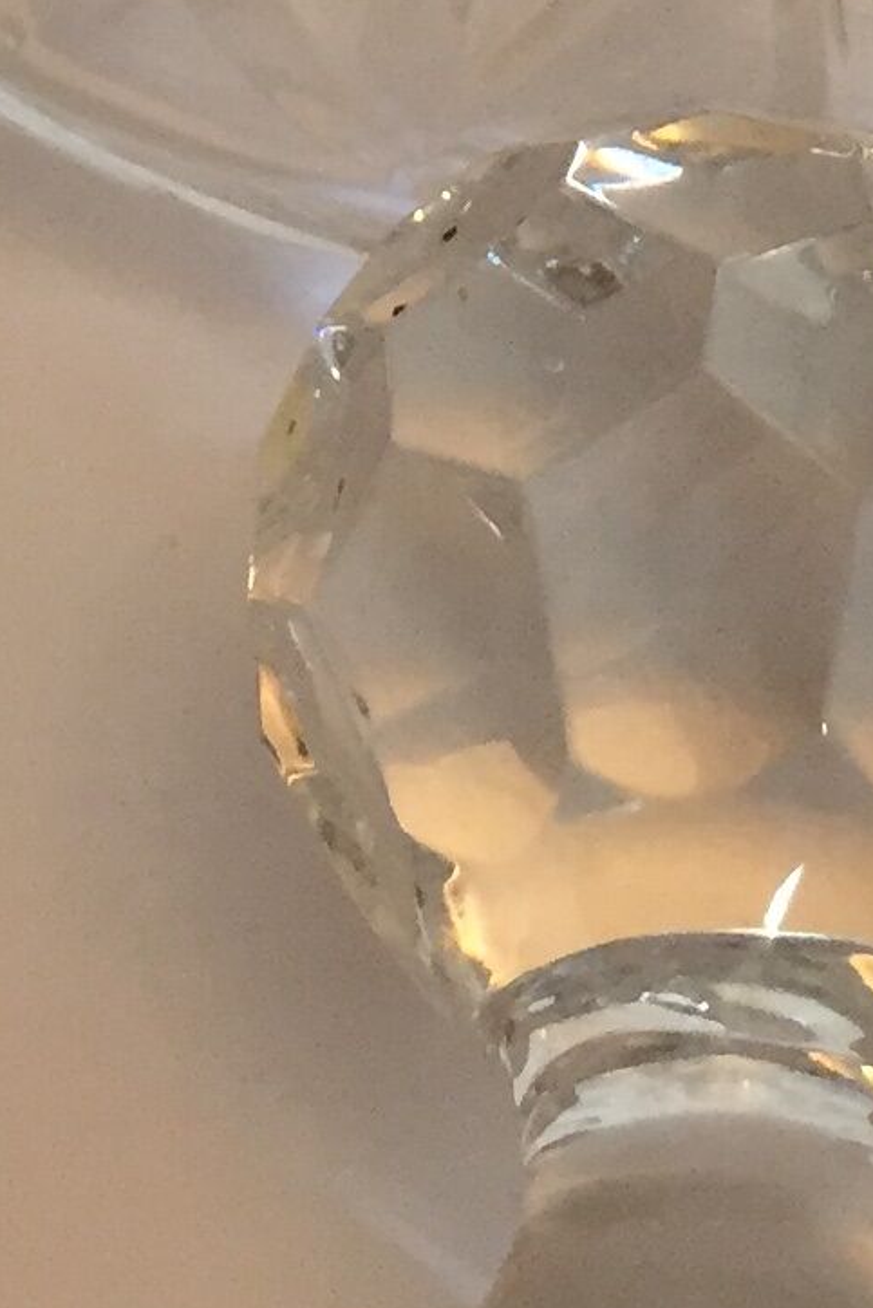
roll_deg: +0.7
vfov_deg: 14.1
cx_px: 761
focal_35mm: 136
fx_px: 4944
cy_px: -670
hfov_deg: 10.0
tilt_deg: -39.5
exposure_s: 1/33
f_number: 2.2
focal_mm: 4.15
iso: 100
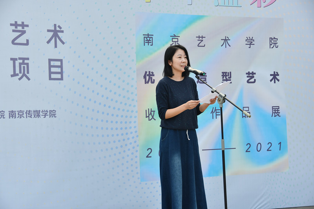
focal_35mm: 84
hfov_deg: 24.2
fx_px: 732
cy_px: 104
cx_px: 157
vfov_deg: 16.3
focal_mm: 56
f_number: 5.6
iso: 250
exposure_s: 1/250
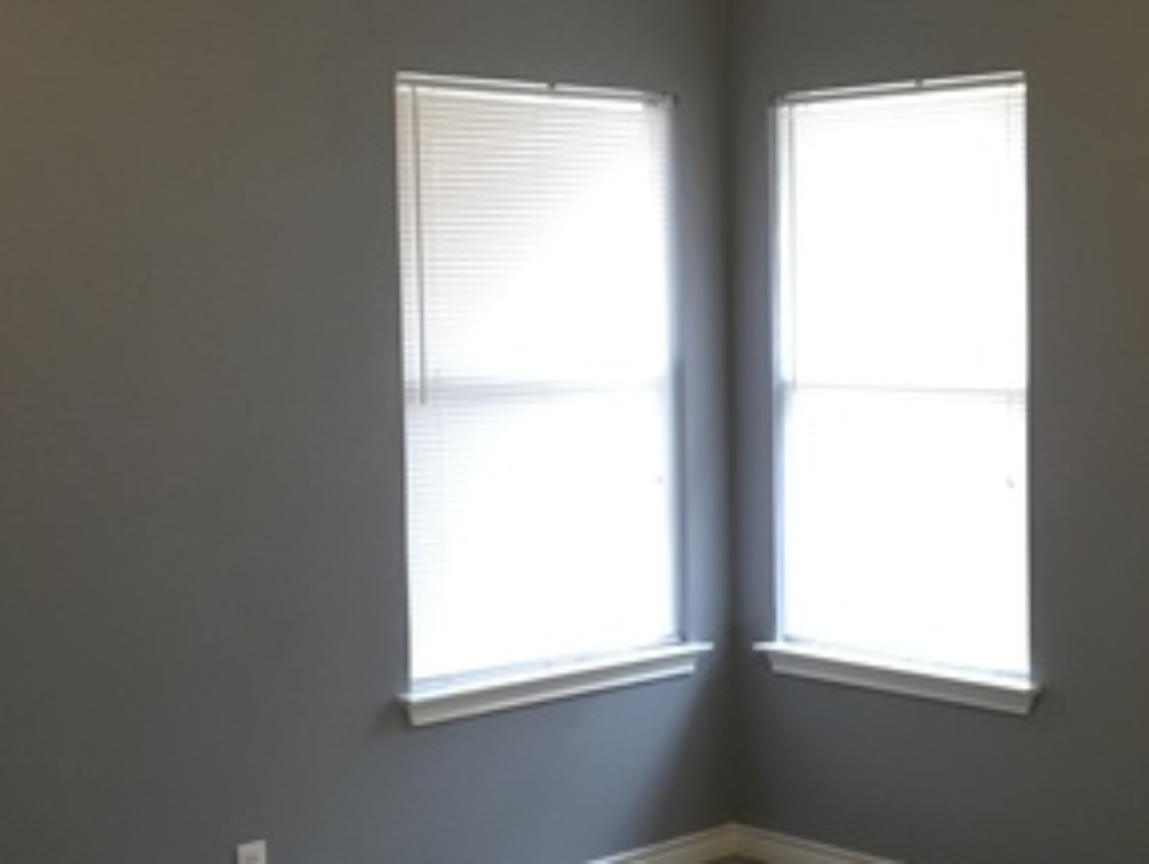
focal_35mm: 64
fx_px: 2126
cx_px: 911
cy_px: 408
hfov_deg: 29.6
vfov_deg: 23.0
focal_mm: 4.15
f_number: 2.2
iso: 80
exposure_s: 1/30
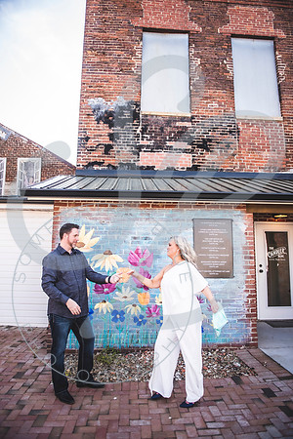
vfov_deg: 73.7
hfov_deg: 53.1
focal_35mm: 24
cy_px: 220
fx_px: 293
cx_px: 146
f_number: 2.8
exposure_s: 1/400
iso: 100
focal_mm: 24
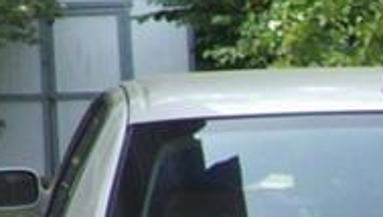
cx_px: -464
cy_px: -400
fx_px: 2156
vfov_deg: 5.5
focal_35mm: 212
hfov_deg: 9.3
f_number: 2.7
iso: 80
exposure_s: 1/478
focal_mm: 6
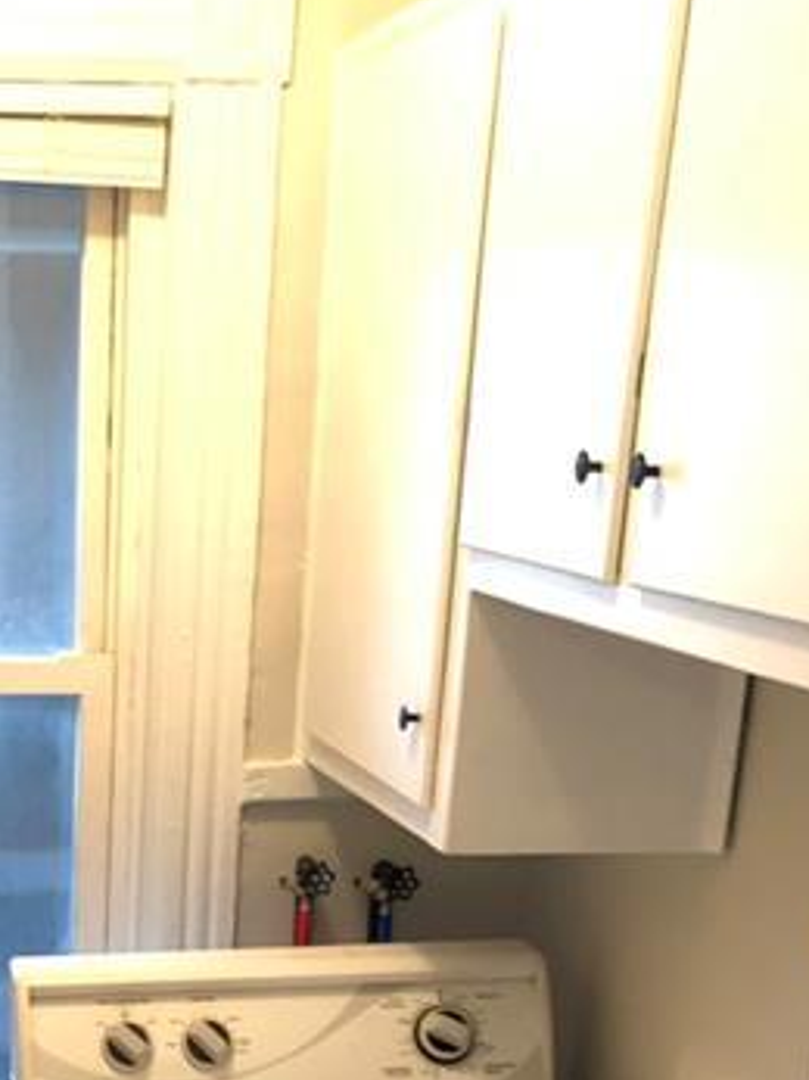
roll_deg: -0.9
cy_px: 1096
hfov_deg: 22.7
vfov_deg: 29.1
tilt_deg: -17.6
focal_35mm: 62
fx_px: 1933
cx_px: -6
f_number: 1.8
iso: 100
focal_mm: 3.99
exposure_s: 1/8
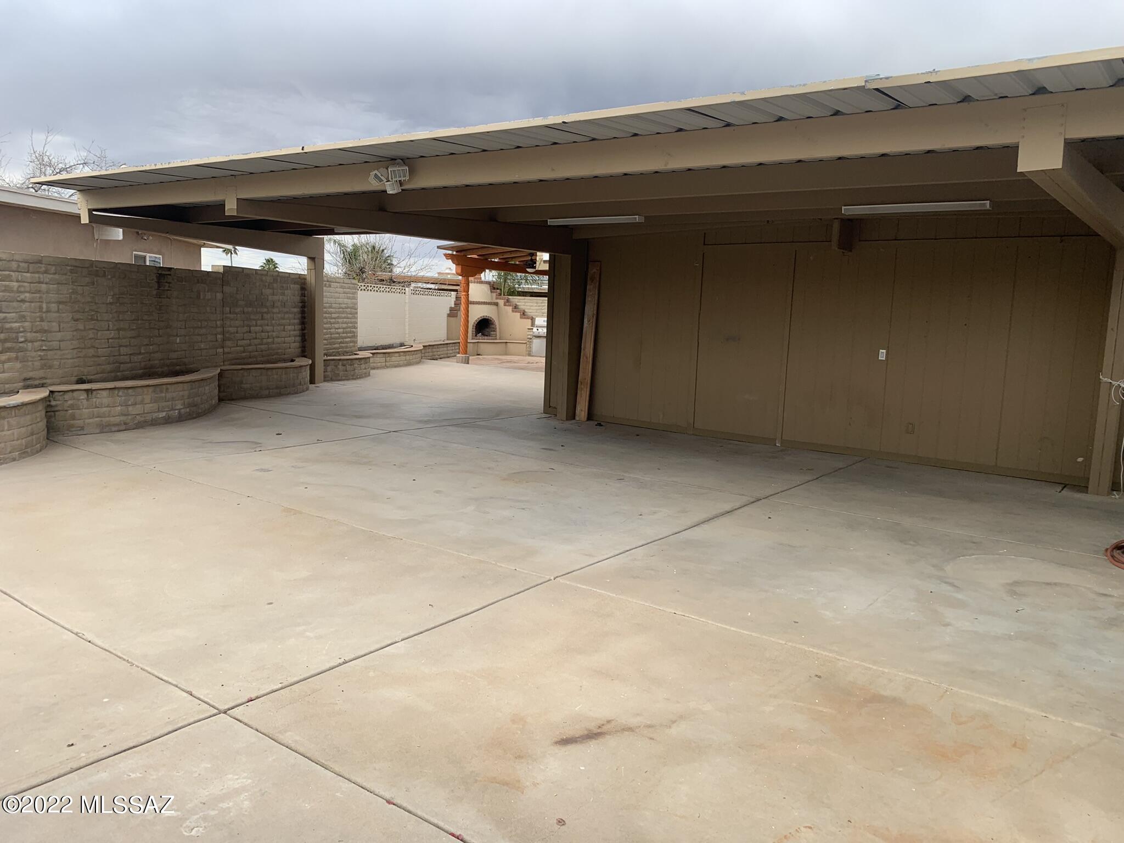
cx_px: 562
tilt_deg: -6.1
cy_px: 422
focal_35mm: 26
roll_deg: -2.0
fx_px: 844
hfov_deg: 67.3
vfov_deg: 53.1
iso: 25
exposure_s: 1/1021
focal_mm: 4.25
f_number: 1.8
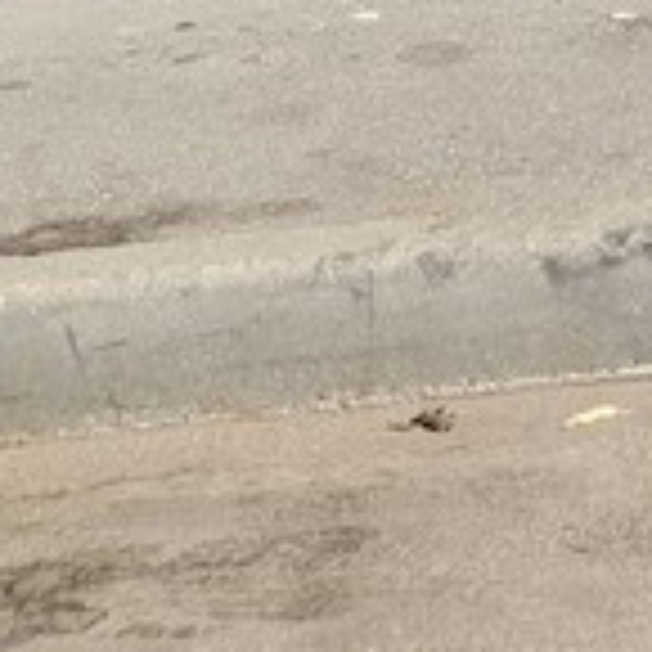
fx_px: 3580
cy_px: -1286
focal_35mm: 168
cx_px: 1637
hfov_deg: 9.2
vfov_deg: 8.7
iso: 25
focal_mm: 5.4
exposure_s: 1/781
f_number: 1.8
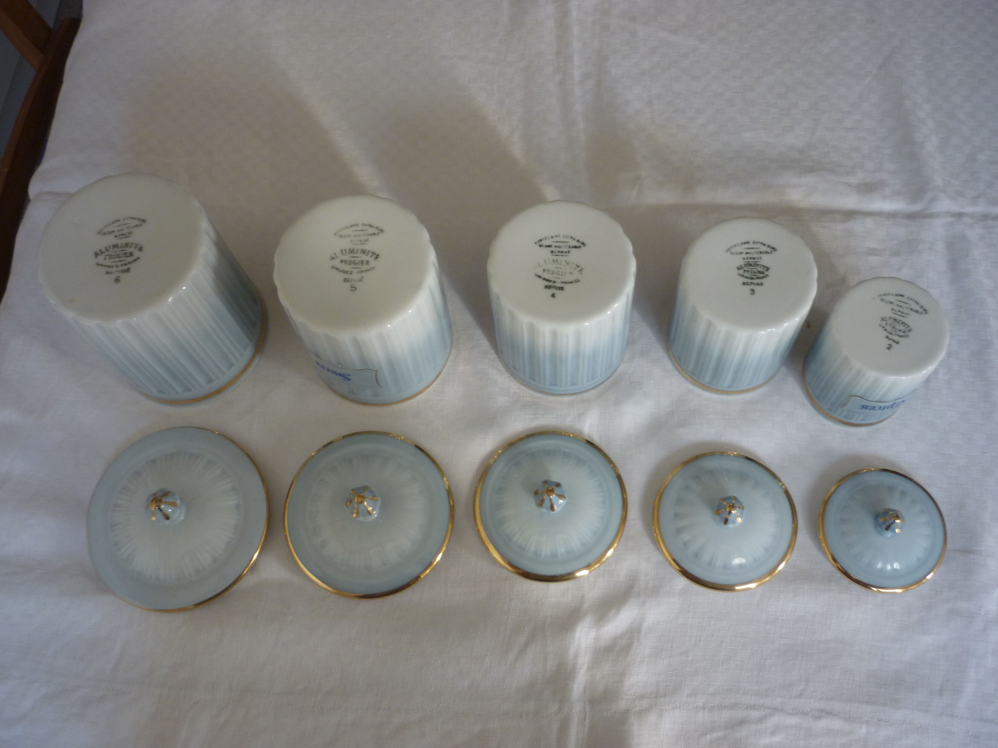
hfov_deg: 55.4
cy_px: 374
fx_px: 951
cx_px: 499
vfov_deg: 42.9
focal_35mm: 33
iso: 125
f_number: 2.8
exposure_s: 1/30
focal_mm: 5.5
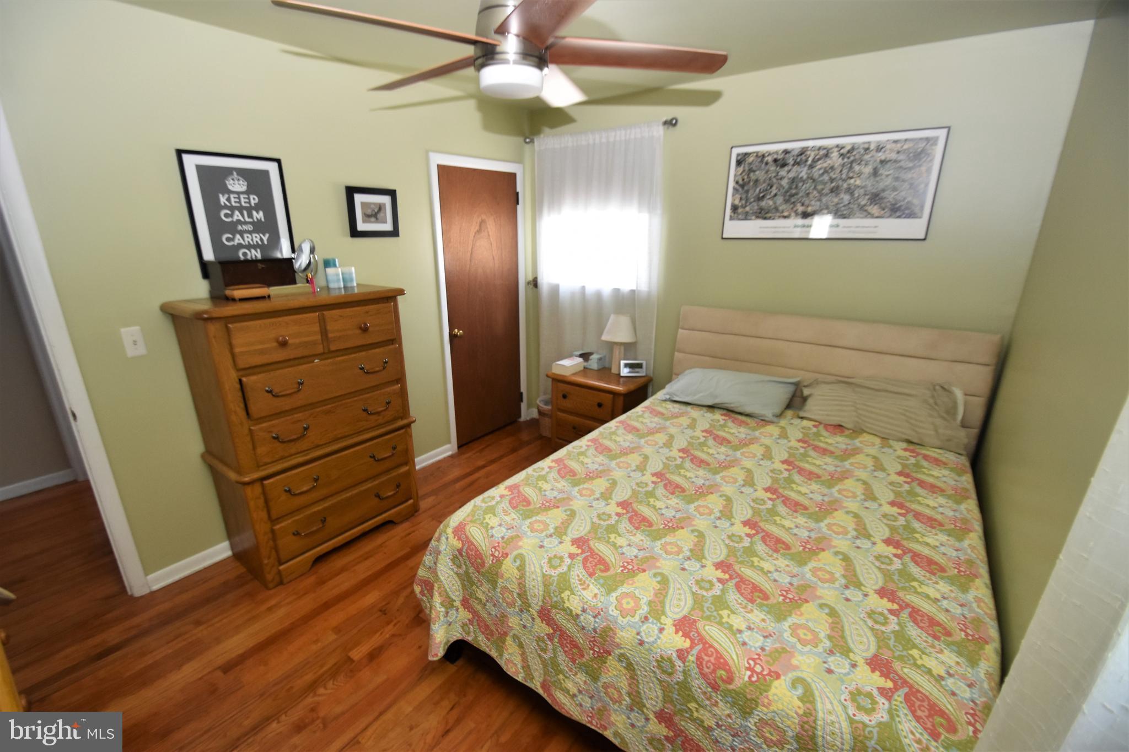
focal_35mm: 15
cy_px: 376
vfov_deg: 77.3
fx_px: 470
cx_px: 564
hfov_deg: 100.4
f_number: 3.5
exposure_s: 1/60
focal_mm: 10
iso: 1250
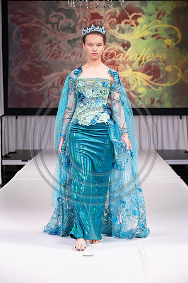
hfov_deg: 14.8
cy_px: 142
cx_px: 94
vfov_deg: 22.2
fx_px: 722
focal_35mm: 92
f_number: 5.6
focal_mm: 92
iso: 2000
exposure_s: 1/400
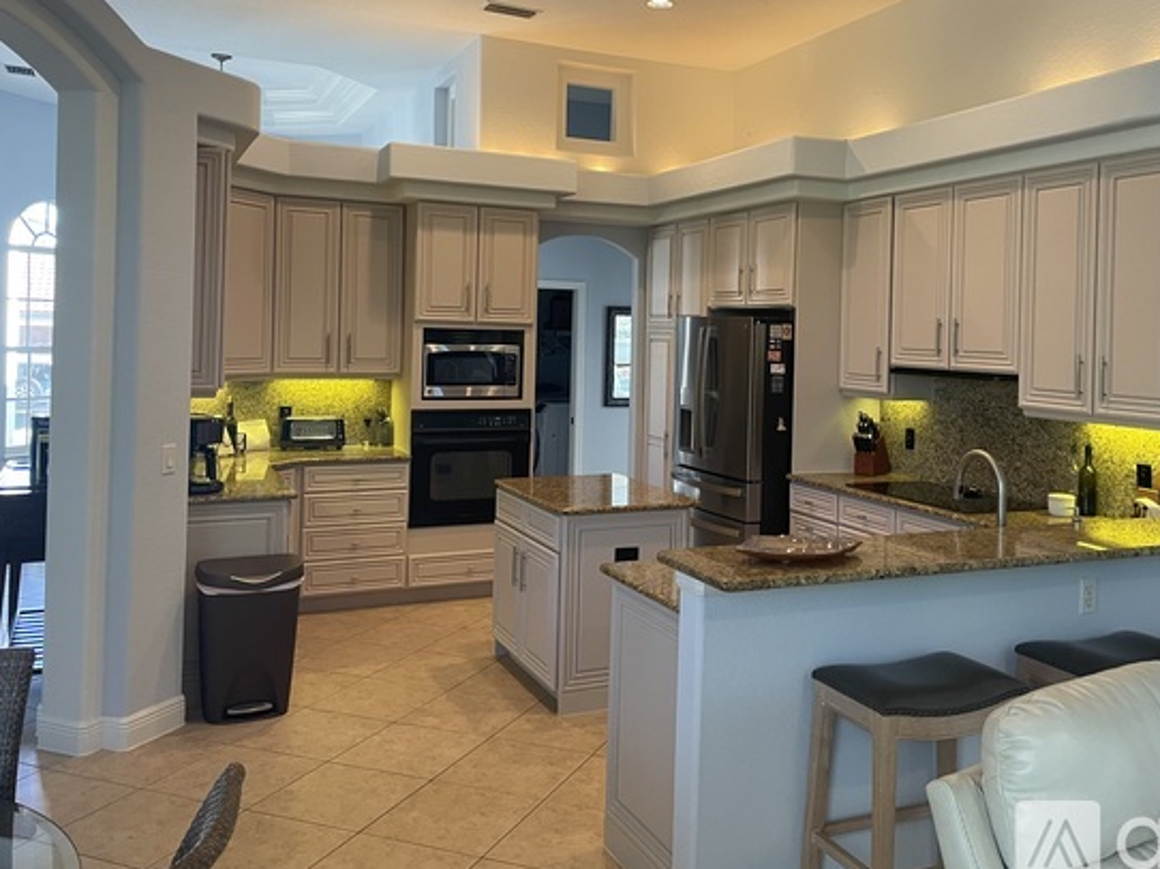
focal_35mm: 32
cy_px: 351
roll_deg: +0.4
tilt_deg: +0.7
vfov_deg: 43.9
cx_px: 647
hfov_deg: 56.7
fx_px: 1072
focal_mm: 4.2
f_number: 1.6
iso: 125
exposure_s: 1/60
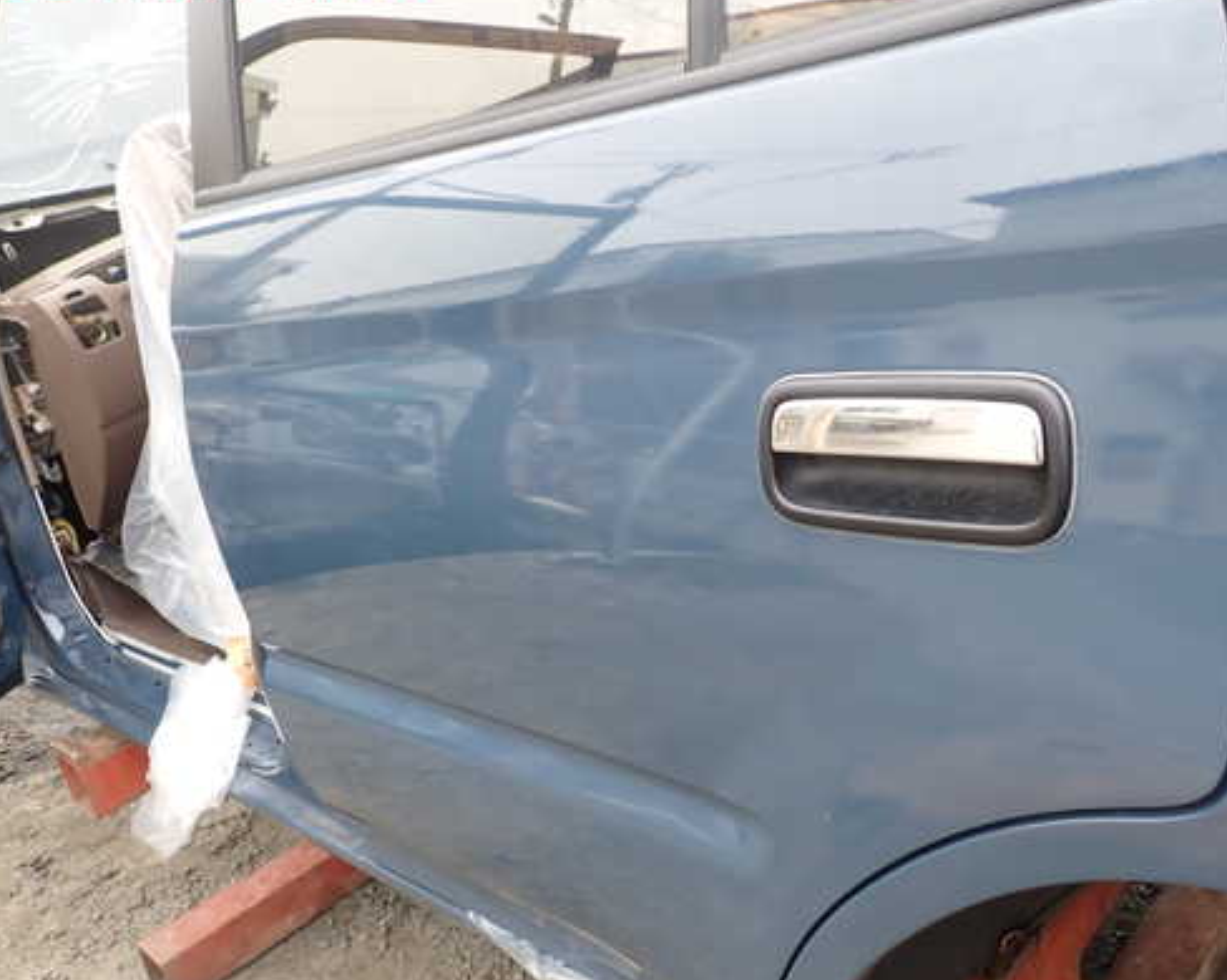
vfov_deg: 48.5
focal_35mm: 30
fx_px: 1089
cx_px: 704
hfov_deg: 58.5
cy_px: 508
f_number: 2.8
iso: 100
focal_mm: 4.5
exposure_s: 1/125
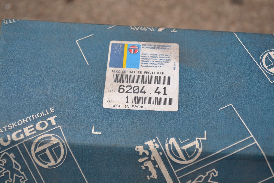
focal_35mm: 54
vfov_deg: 25.1
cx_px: 137
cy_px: 92
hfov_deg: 36.9
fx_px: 411
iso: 100
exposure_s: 1/125
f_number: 5.6
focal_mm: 36
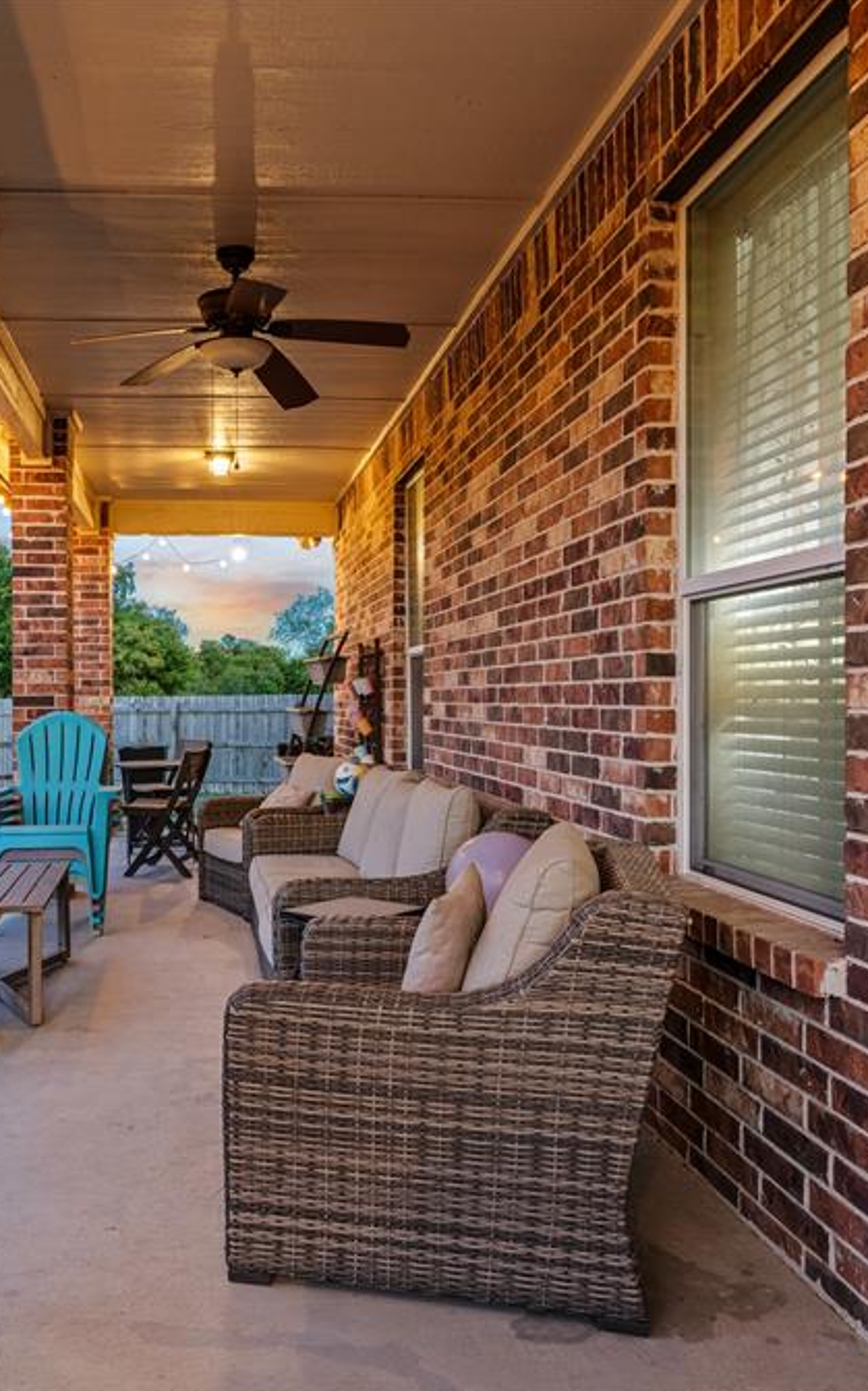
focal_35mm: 28
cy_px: 703
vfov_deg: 65.9
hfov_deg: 43.1
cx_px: 253
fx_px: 1072
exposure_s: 2.5
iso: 400
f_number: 8
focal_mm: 18.2
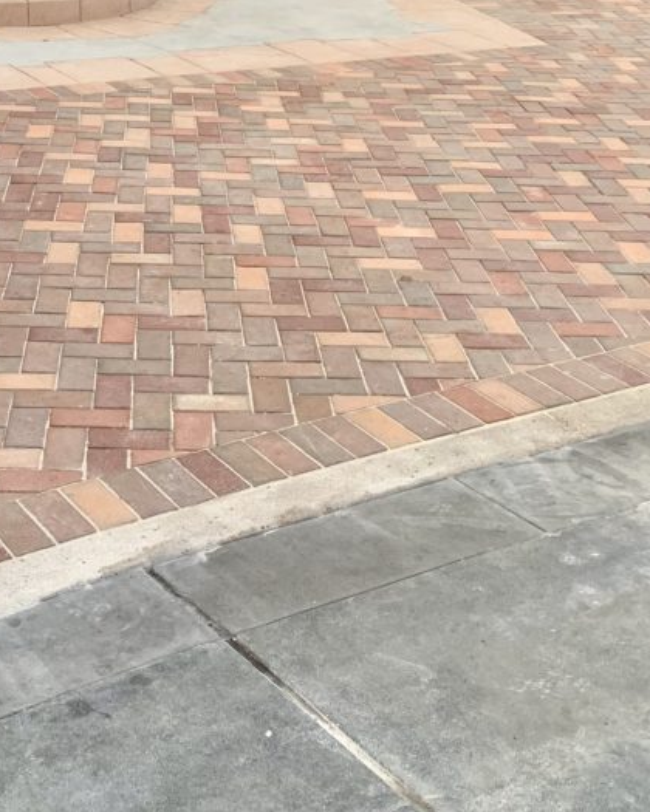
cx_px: 192
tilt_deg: -18.5
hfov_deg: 26.0
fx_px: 1395
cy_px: 247
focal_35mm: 58
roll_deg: -0.9
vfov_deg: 32.1
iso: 80
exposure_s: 1/121
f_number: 1.8
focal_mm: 4.25
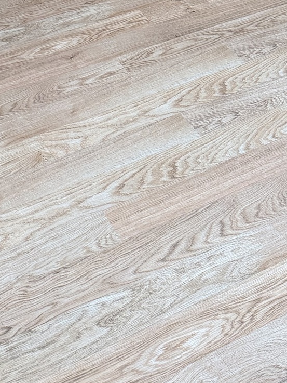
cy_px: -177
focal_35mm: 75
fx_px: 829
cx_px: 166
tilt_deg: -16.7
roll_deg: -0.2
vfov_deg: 22.0
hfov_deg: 19.6
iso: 160
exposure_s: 1/60
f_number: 1.78
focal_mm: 6.76
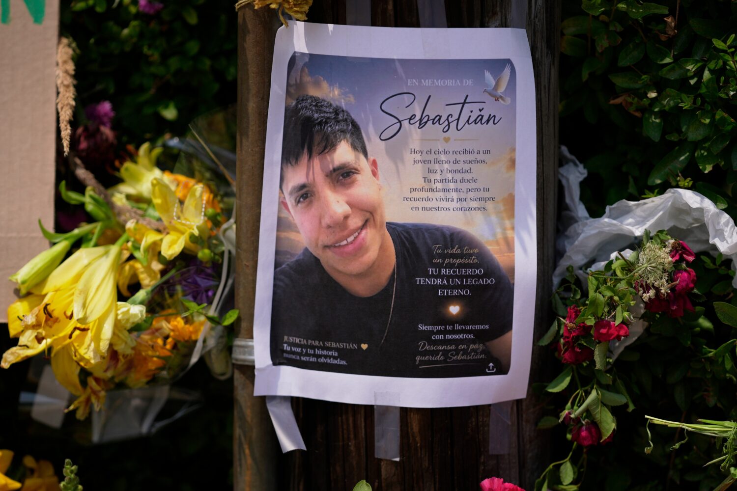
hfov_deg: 21.7
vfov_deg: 14.6
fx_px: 1924
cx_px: 368
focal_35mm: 94
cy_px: 246
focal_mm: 94
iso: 250
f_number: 2.8
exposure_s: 1/10000
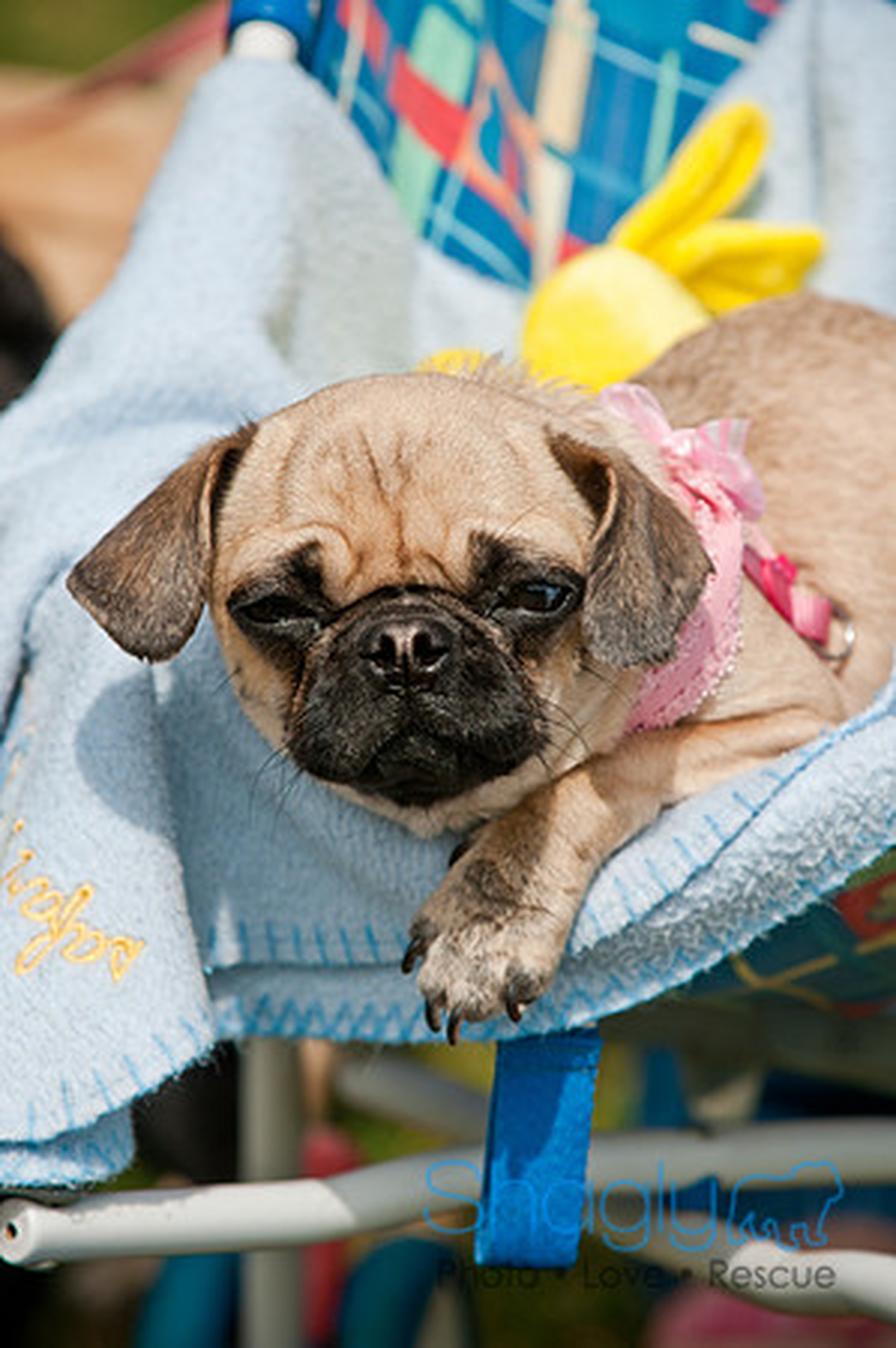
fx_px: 11225
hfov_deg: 4.6
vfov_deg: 6.9
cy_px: 674
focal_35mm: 300
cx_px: 448
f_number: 5
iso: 200
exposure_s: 1/1250
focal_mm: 200
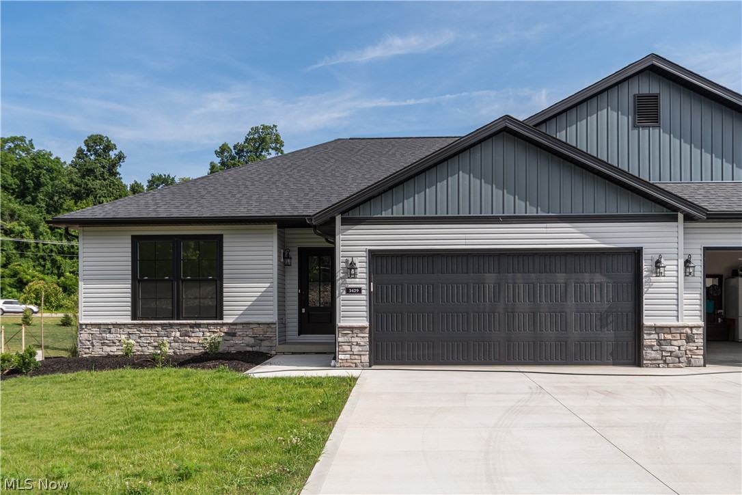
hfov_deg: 65.5
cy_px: 248
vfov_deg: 46.4
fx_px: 577
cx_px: 371
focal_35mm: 28
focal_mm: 19
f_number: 9
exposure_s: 1/320
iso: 100
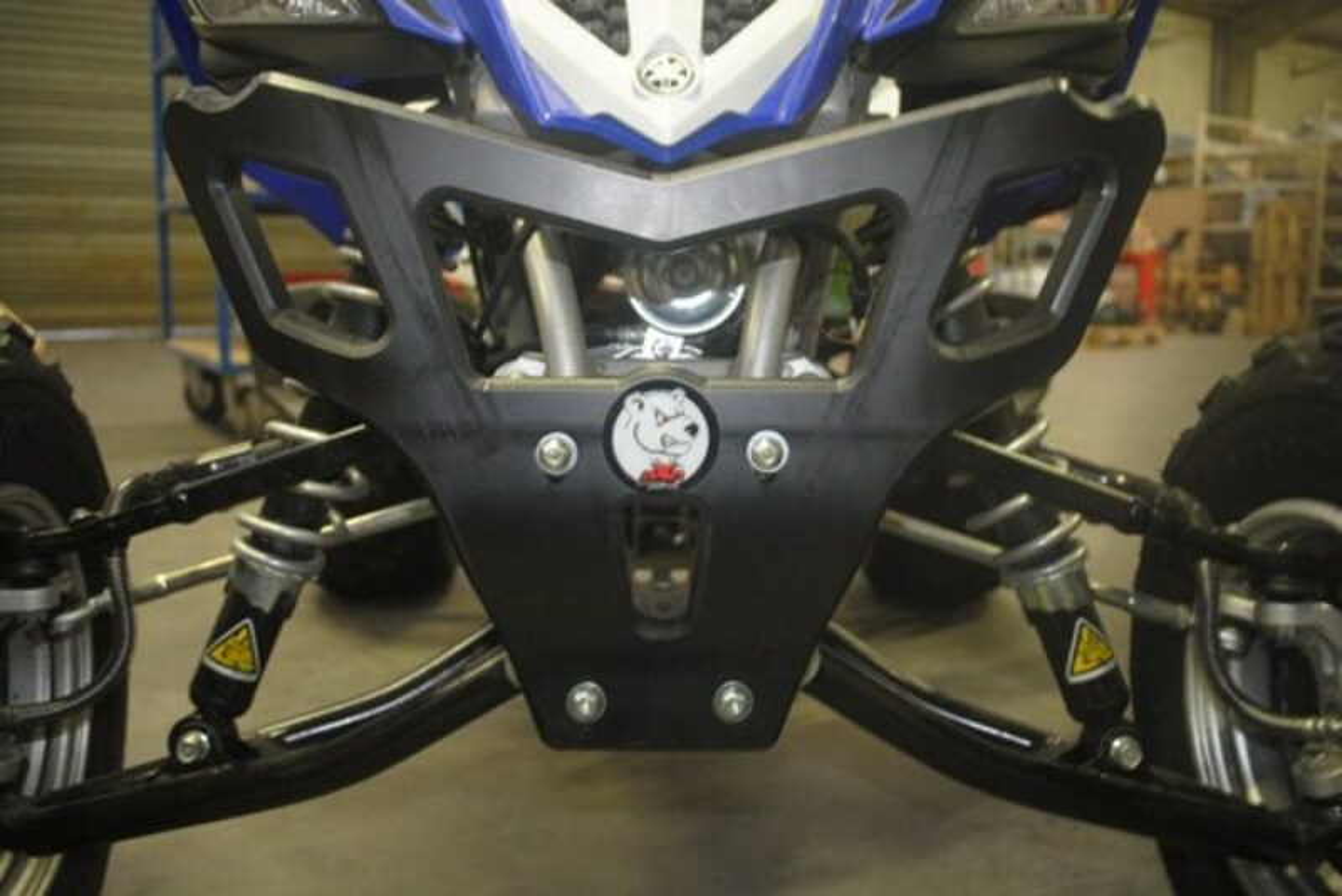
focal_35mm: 33
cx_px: 671
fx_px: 1231
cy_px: 448
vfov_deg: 40.0
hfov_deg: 57.2
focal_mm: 22
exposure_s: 1/2.5
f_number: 3.8
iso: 200
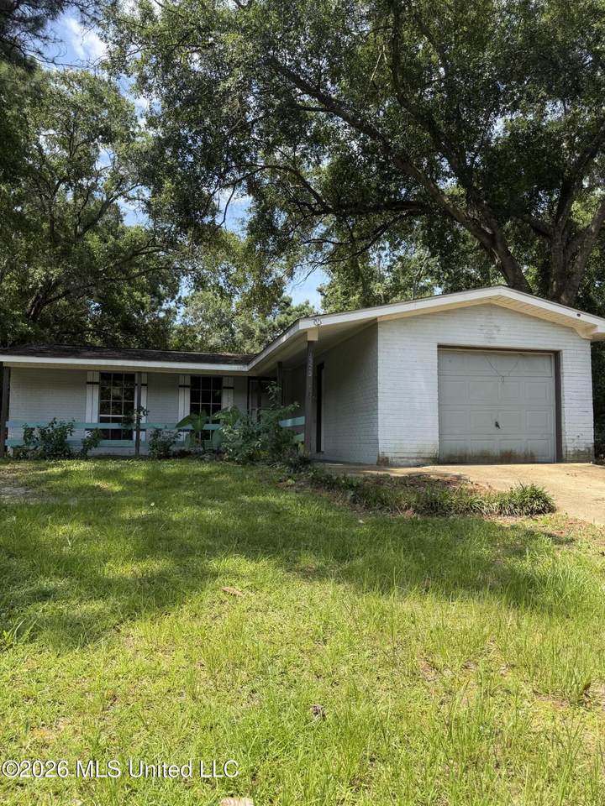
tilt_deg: +3.7
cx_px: 302
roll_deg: +0.0
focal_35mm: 24
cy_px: 403
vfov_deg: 71.6
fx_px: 559
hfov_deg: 56.8
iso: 80
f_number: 1.78
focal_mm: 6.76
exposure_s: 1/1553
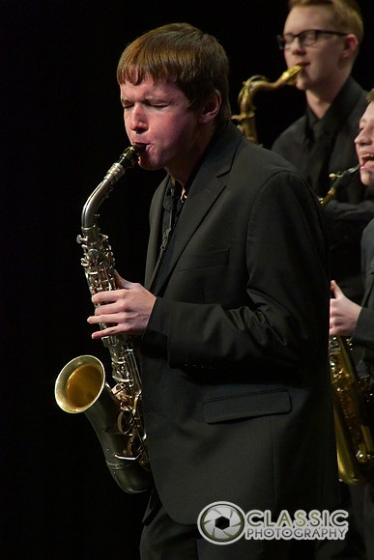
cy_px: 280
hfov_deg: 3.1
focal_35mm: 450
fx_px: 7008
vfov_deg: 4.6
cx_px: 187
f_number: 9
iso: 12800
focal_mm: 300
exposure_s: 1/500
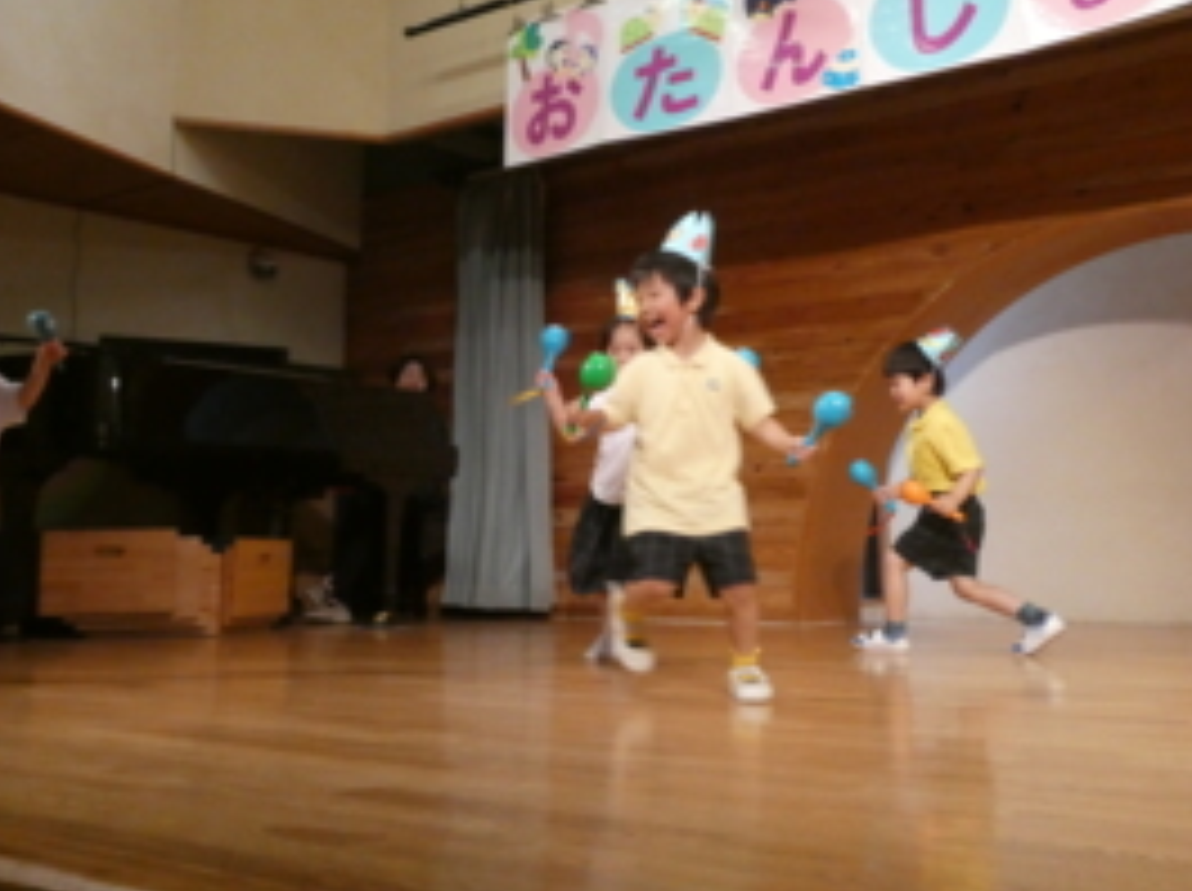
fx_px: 1410
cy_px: 320
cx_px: 594
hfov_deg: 45.8
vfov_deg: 34.8
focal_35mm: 41
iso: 640
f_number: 3.5
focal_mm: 5.4
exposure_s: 1/80
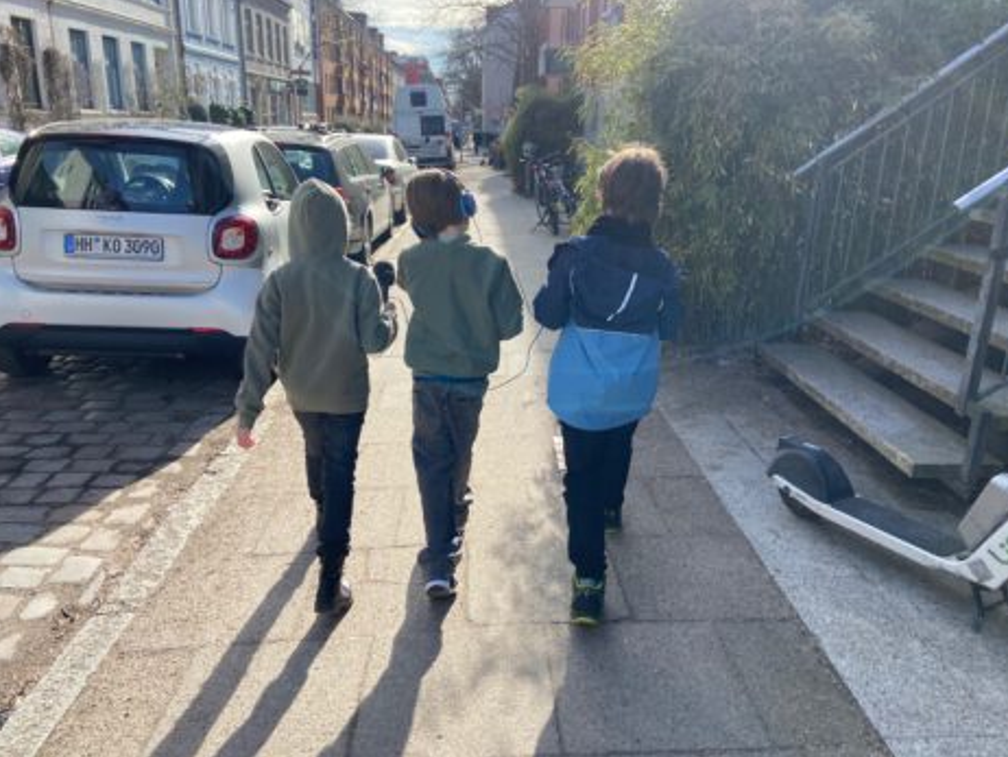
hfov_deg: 65.3
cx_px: 517
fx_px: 787
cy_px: 384
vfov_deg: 51.4
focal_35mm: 27
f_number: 1.8
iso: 32
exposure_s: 1/1093
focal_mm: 4.25
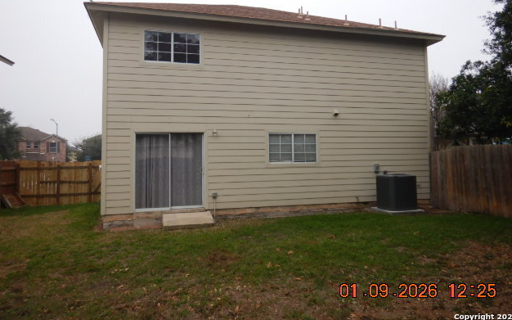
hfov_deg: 70.4
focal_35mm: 26
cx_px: 258
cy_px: 135
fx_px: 363
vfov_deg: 47.4
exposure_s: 1/400
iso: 125
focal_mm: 4.3
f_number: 2.8
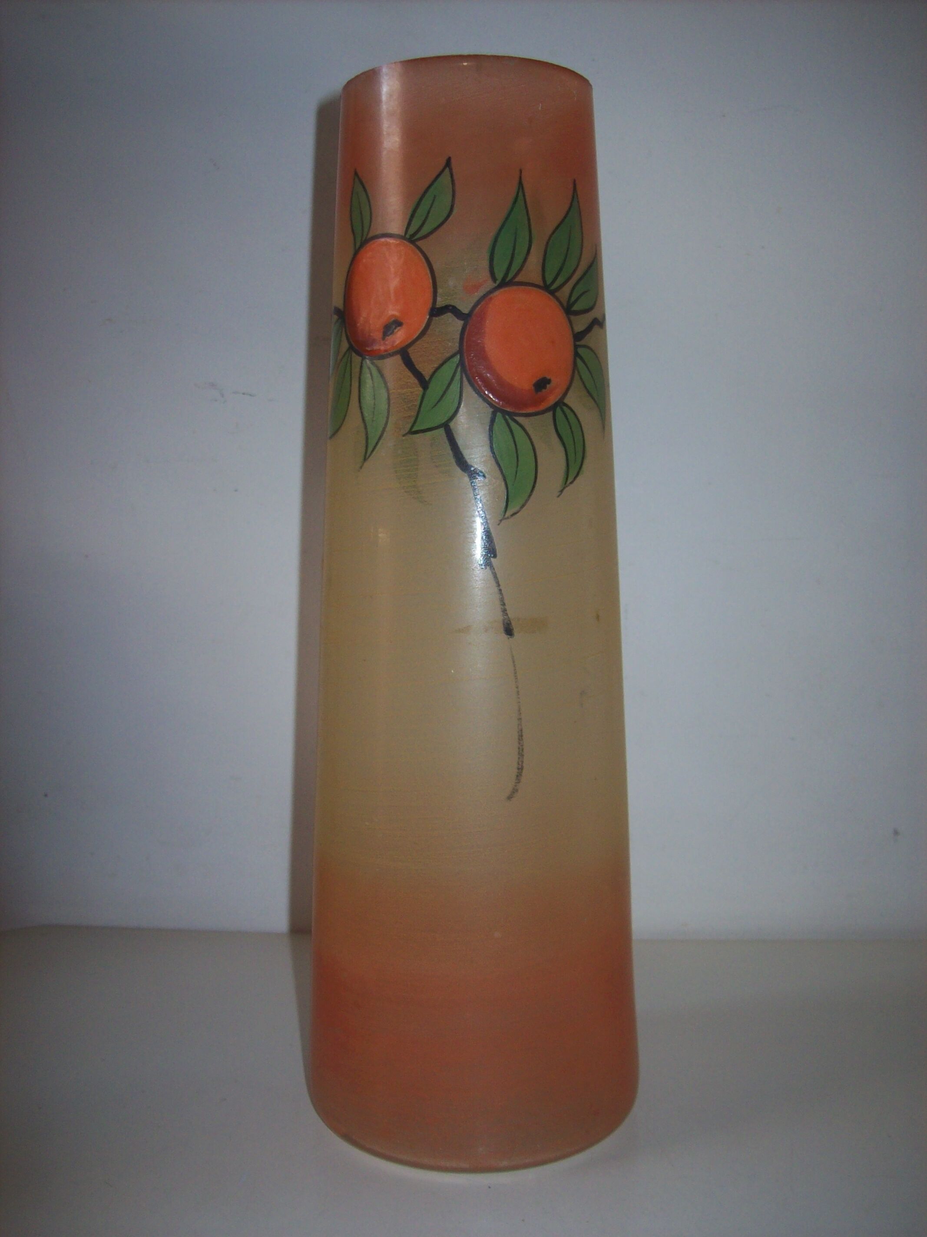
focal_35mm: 36
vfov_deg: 51.4
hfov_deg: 39.6
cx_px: 464
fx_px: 1286
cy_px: 618
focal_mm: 6
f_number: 2.7
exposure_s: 1/64
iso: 80
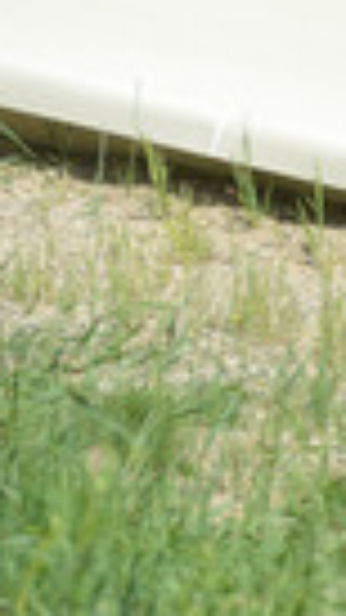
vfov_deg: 3.6
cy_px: 290
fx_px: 9760
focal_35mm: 598
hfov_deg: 2.0
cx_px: 876
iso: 200
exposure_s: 1/640
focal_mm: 195
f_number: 6.3
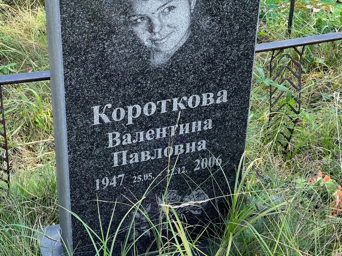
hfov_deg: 25.3
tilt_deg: -37.0
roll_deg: -0.3
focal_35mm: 77
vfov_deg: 19.1
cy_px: 128
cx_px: 171
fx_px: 761
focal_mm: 9
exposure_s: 1/99
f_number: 2.8
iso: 100
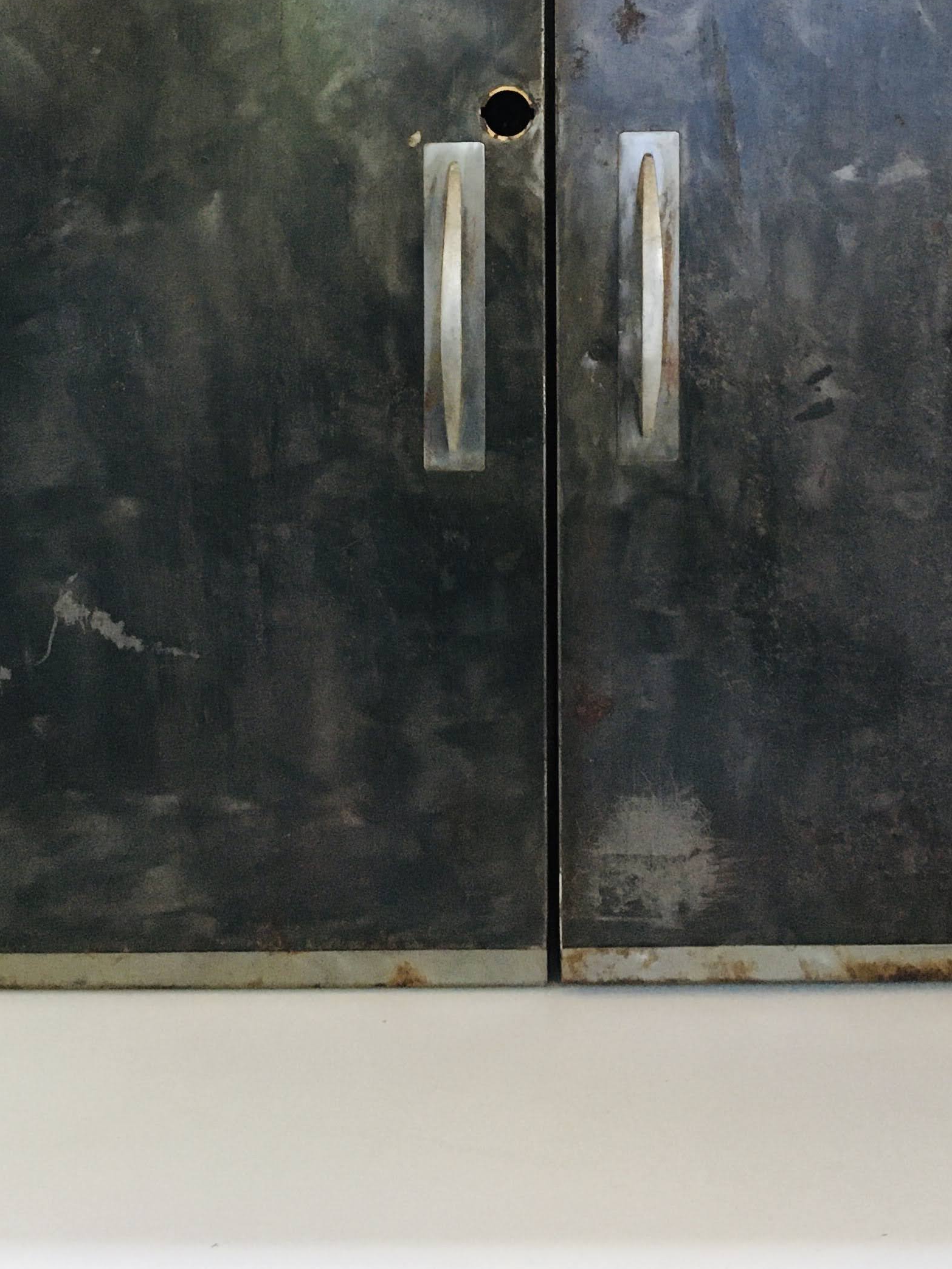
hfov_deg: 26.1
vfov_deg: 32.1
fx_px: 2053
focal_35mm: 56
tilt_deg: -0.7
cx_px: 510
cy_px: 52
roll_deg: +0.4
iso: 200
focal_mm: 4.15
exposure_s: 1/33
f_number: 2.2
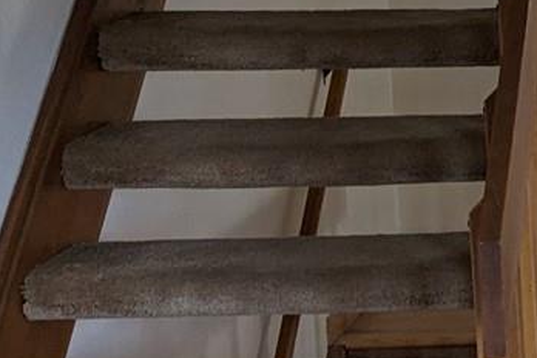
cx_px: 1134
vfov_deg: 10.6
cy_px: 69
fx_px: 1924
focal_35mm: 129
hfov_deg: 13.3
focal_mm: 4.38
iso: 57
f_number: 1.73
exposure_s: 1/40
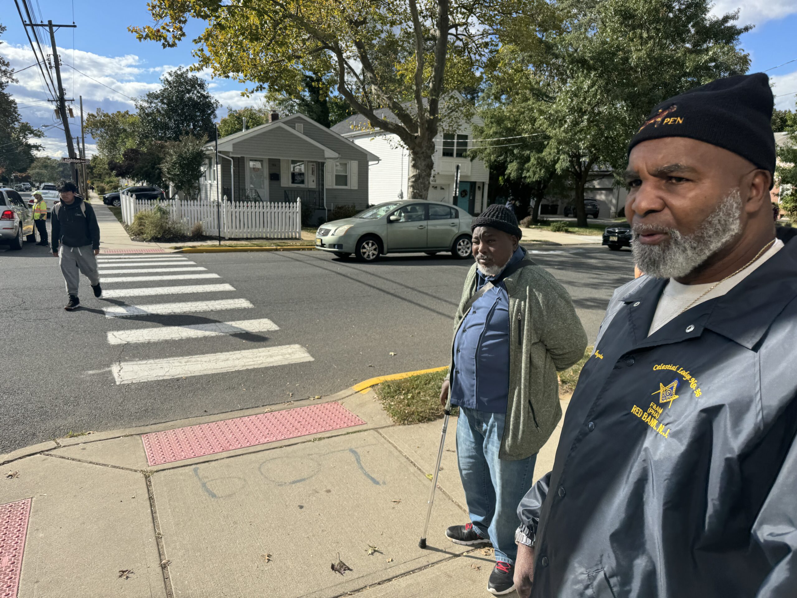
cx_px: 398
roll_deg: -1.8
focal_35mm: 24
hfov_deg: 71.6
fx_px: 553
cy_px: 299
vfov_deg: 56.8
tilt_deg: -11.4
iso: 80
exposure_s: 1/2710
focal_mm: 6.76
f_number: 1.78
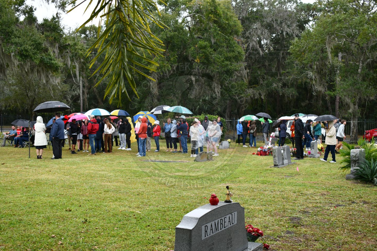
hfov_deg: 45.4
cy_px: 126
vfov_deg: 31.2
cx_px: 188
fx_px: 450
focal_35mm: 43
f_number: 5.6
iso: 250
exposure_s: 1/125
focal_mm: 29
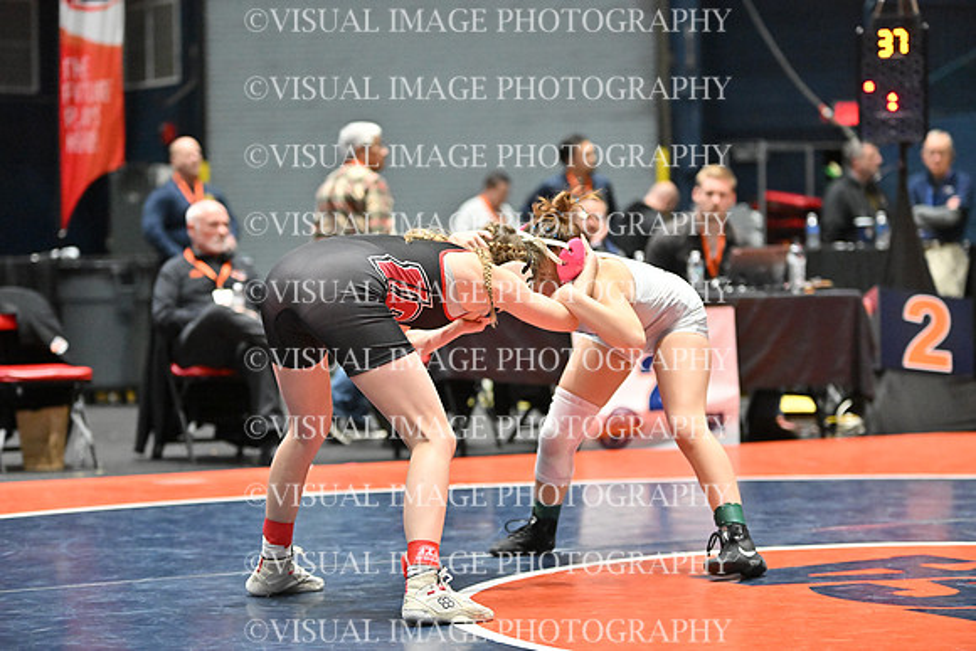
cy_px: 326
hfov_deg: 19.5
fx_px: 2847
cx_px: 488
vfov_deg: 13.0
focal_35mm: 105
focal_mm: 105
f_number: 2.8
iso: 6400
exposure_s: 1/1000
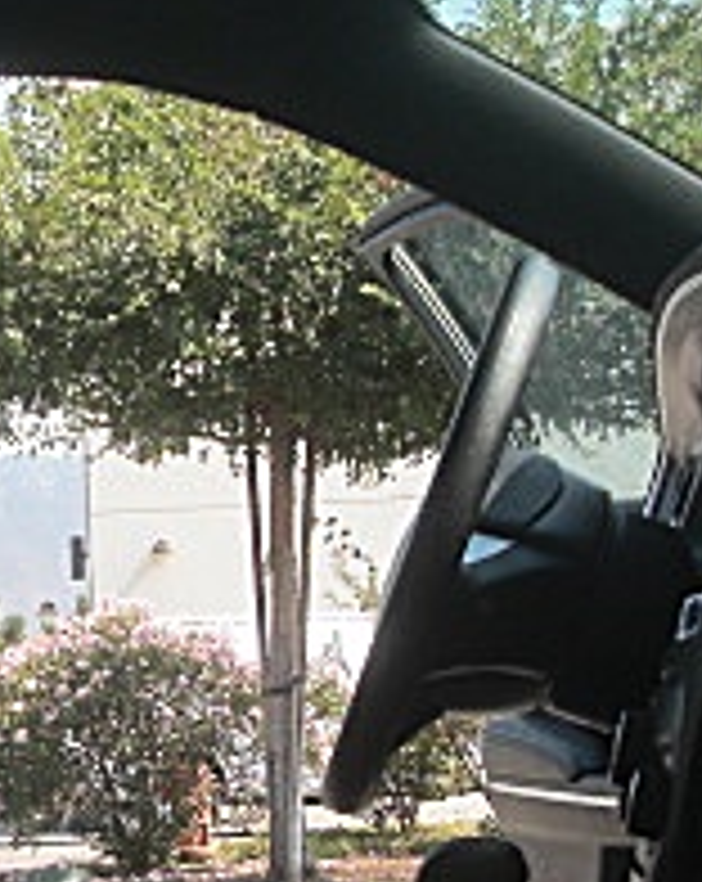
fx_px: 2996
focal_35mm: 115
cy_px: 562
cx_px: -54
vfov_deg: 16.7
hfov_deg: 13.1
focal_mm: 6.3
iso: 50
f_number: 2.8
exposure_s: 1/320
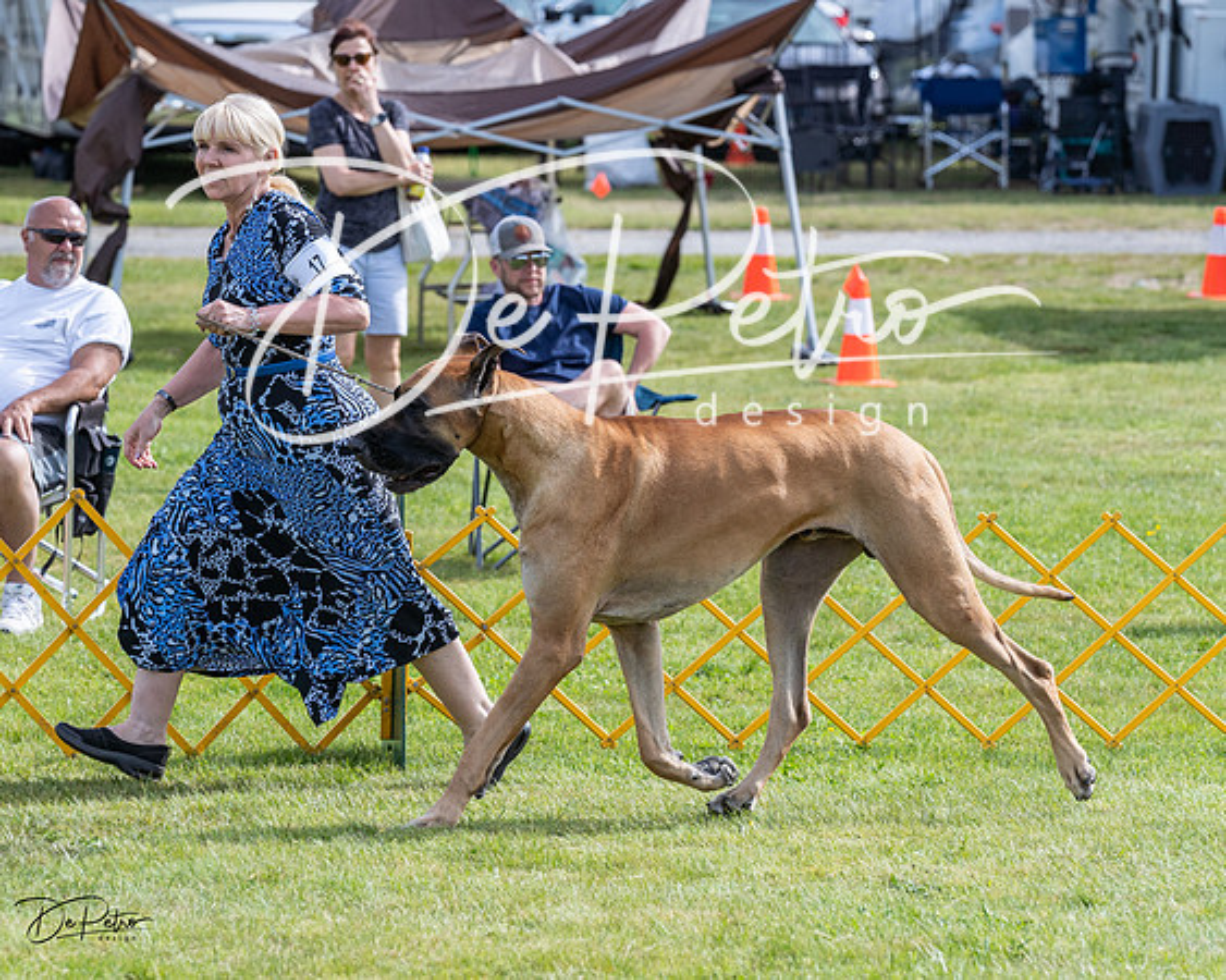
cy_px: 427
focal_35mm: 198
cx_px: 518
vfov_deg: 7.8
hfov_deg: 9.7
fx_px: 7195
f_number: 5.6
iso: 400
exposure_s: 1/1250
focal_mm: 156
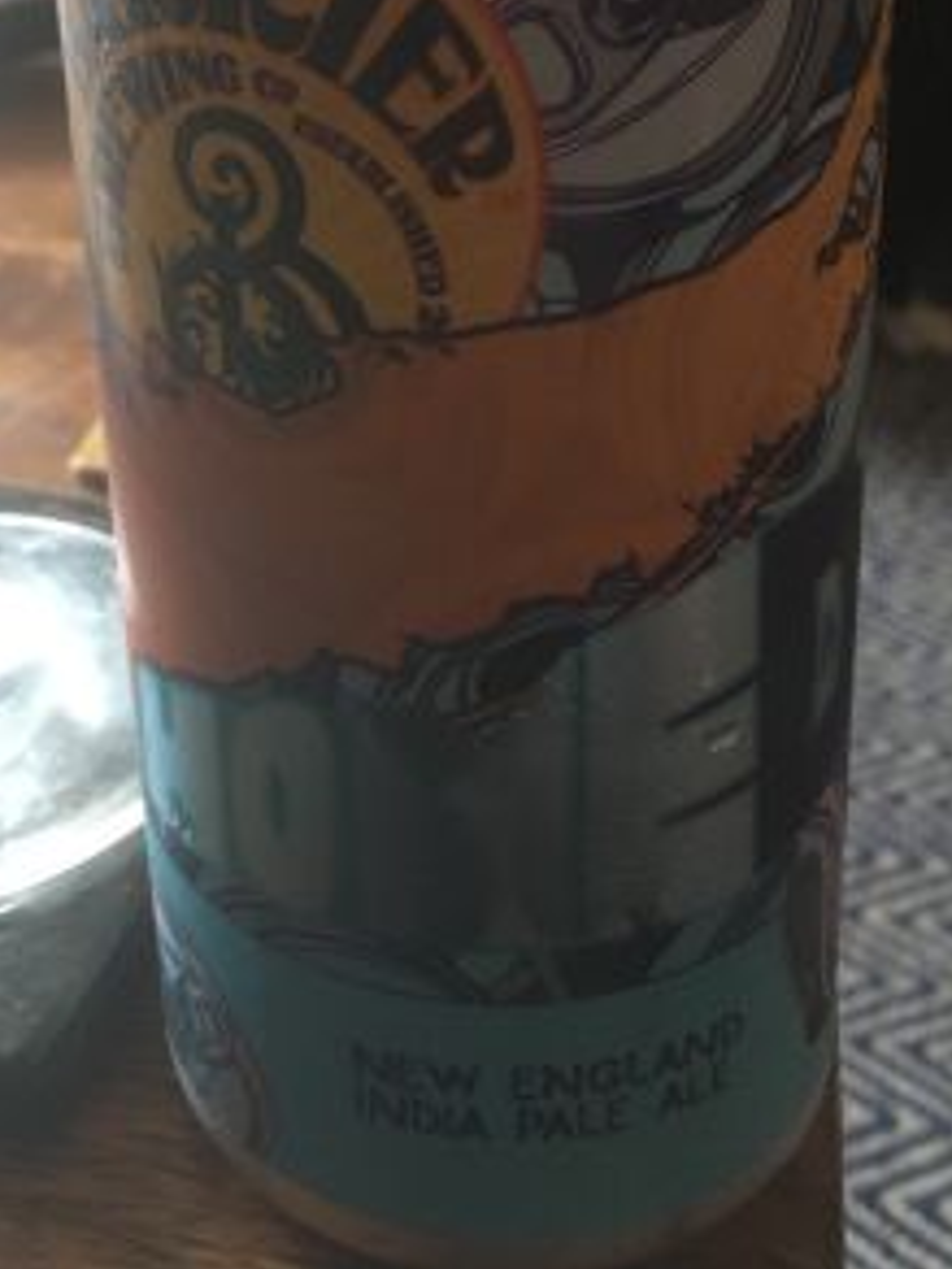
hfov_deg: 27.1
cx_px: 230
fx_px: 1943
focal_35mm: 53
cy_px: 206
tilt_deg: -21.7
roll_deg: +3.9
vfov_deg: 34.7
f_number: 2.2
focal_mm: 4.15
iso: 200
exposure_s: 1/20
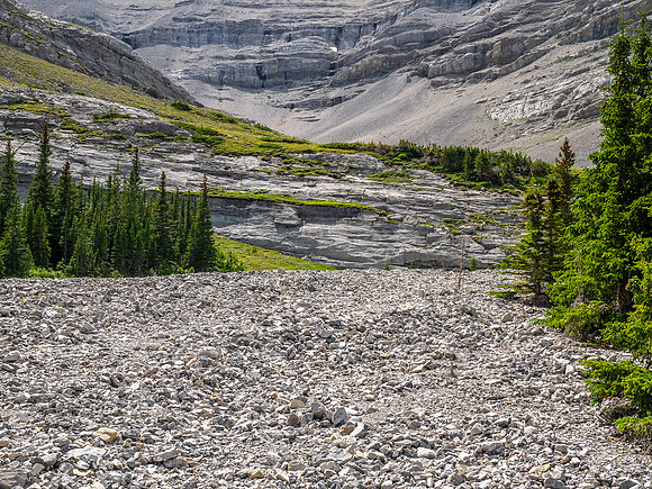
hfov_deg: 41.2
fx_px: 866
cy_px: 244
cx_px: 326
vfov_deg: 31.5
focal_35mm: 46
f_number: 8
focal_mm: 23
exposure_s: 1/160
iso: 200
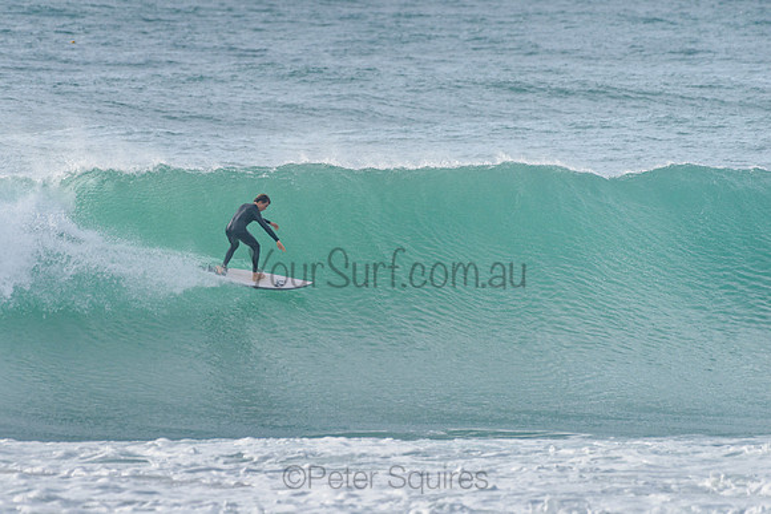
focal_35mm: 612
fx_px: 13115
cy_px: 211
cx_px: 299
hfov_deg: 3.4
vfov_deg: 2.2
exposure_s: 1/2000
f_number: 5.6
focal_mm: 500
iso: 320
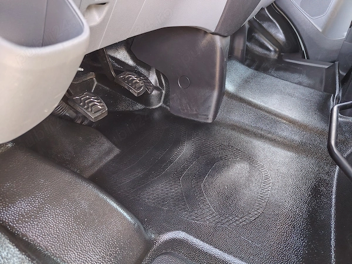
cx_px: 176
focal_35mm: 24
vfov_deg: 56.8
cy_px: 132
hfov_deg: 71.6
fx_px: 244
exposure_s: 1/25
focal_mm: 5.25
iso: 569
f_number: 1.75
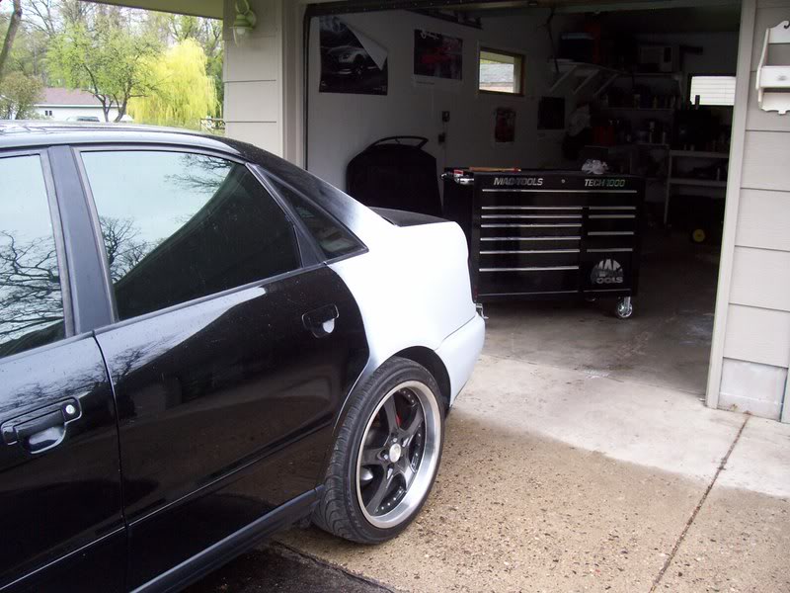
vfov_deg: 41.8
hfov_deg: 54.0
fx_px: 776
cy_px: 296
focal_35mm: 34
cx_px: 395
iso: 140
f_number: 2.7
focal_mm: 5.6
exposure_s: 1/112
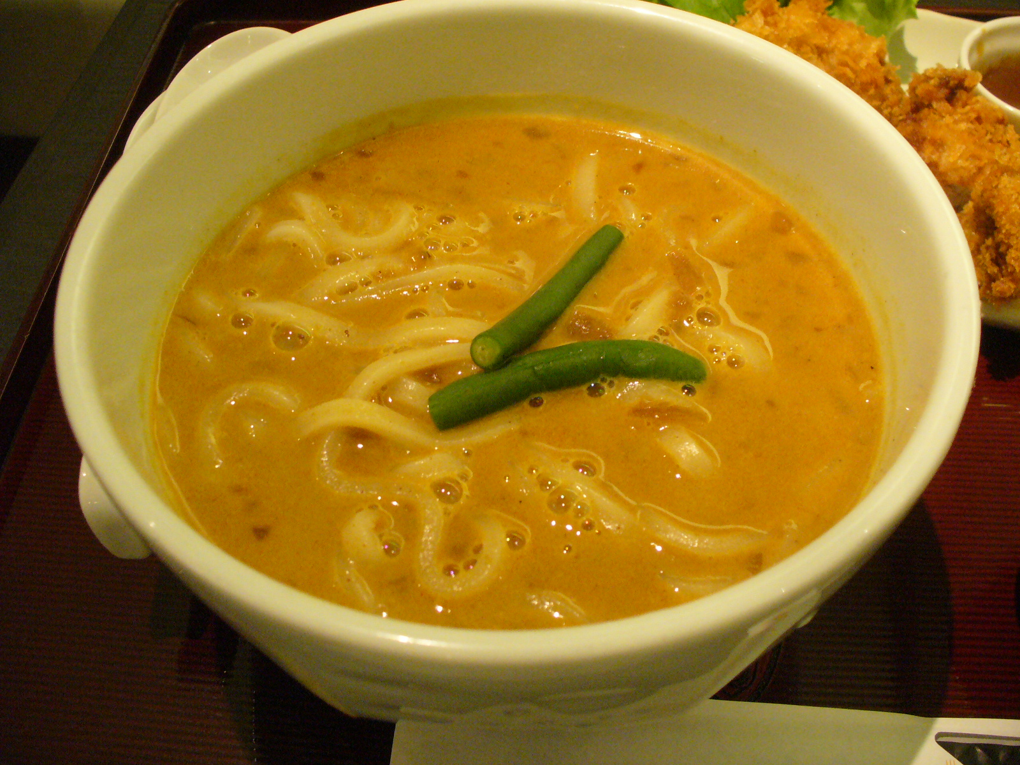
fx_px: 1090
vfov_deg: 38.7
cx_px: 510
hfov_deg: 50.1
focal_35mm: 37
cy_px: 382
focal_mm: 6.1
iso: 400
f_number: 2.8
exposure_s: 1/50
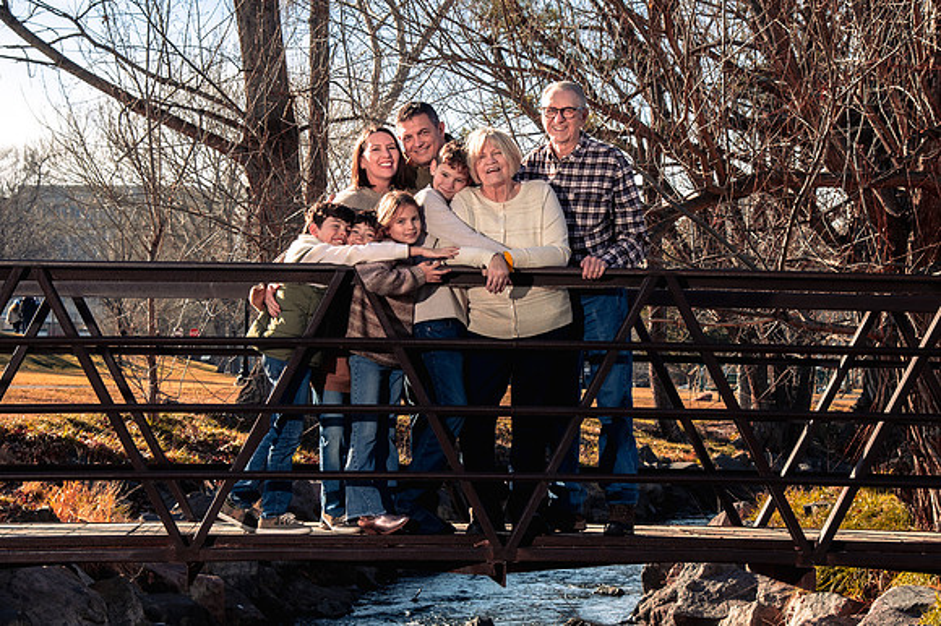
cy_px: 303
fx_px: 2178
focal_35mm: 83
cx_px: 502
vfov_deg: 16.4
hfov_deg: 24.4
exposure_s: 1/250
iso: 200
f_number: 9
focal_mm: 55
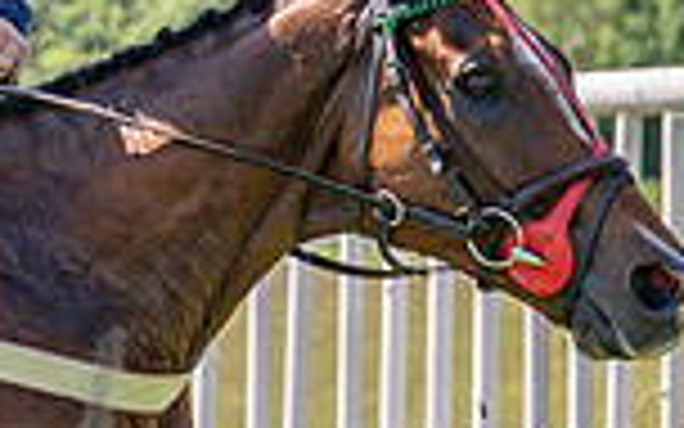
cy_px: 60
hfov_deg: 4.2
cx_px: -545
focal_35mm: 494
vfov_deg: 2.7
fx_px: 9209
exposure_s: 1/1600
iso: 200
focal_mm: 70
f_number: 4
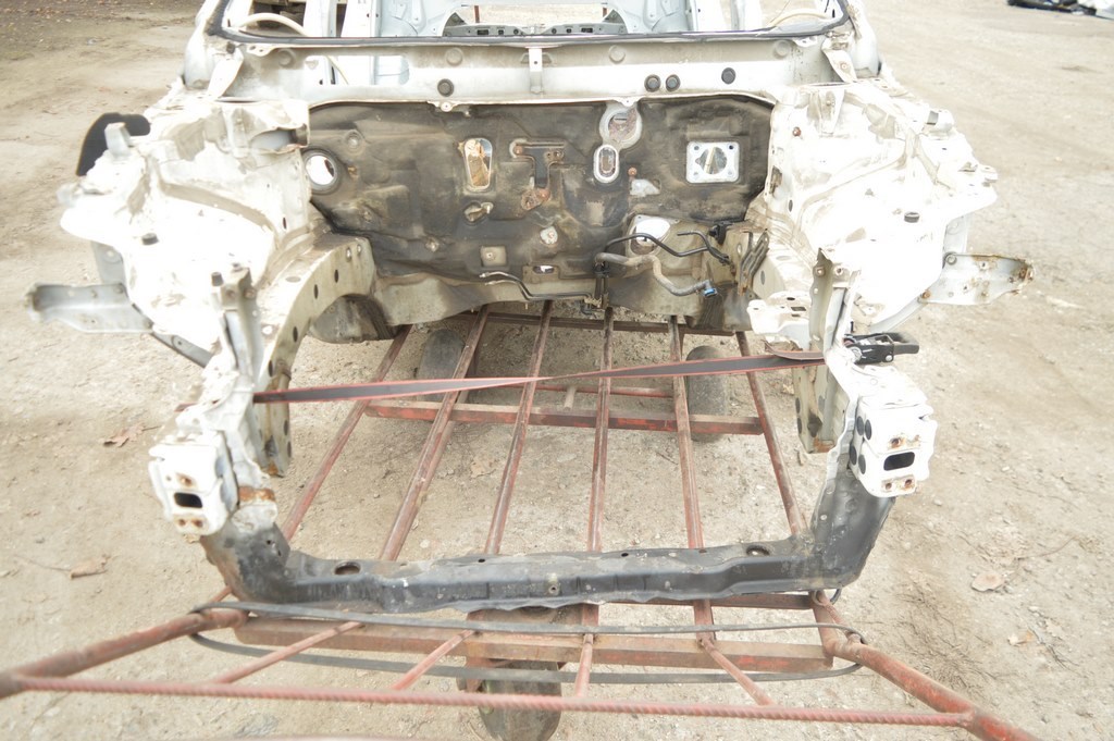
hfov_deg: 67.4
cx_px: 557
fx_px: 835
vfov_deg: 47.9
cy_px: 370
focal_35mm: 27
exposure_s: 1/125
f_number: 3.5
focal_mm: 18
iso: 400
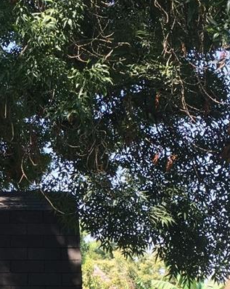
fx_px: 912
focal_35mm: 107
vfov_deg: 17.4
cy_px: 312
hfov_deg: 14.2
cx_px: 9
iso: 25
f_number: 2.2
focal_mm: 4.15
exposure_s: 1/185
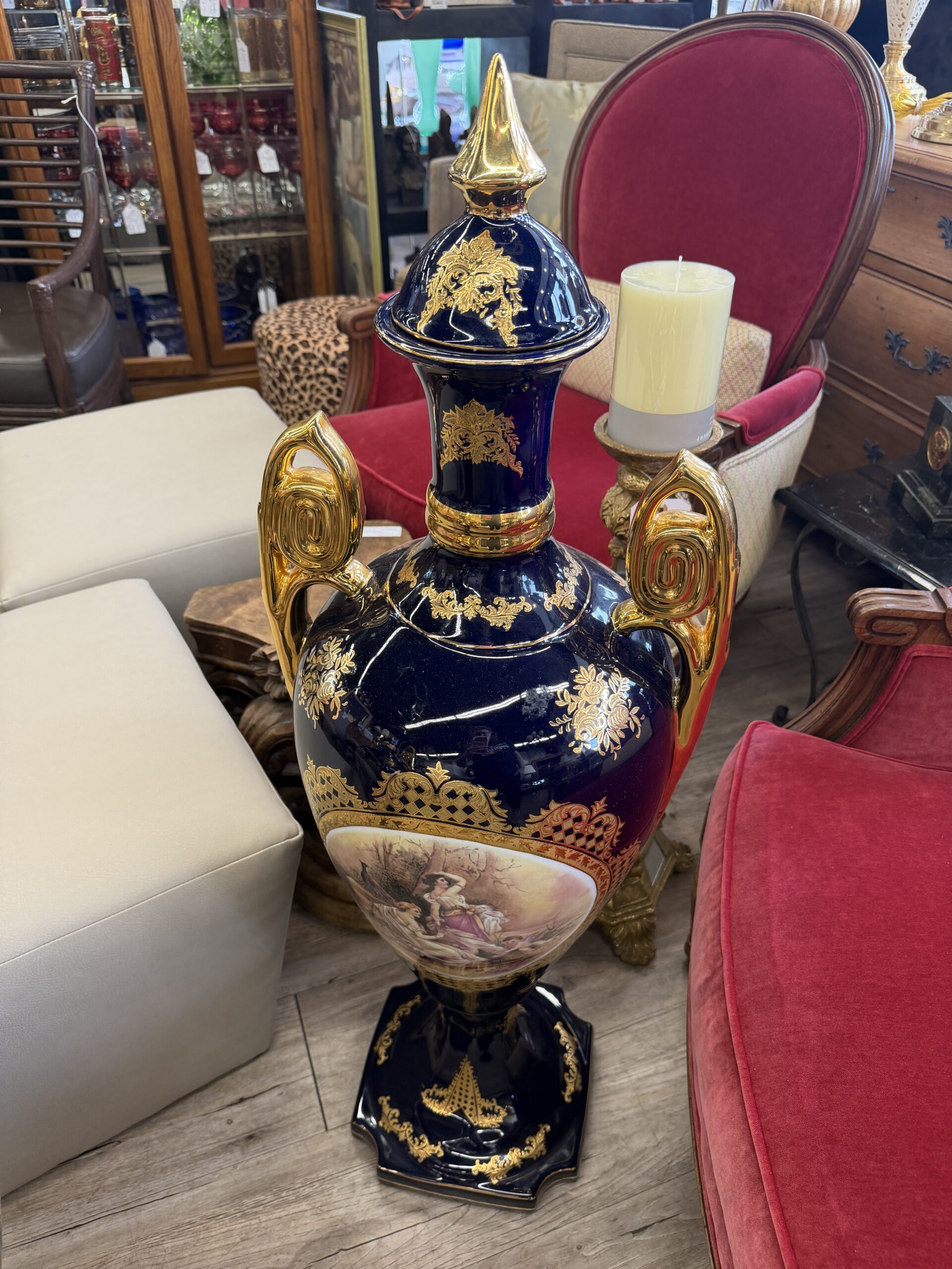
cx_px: 476
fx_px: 880
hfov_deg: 56.8
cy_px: 634
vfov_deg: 71.6
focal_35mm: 24
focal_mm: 6.76
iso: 160
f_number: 1.78
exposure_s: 1/60
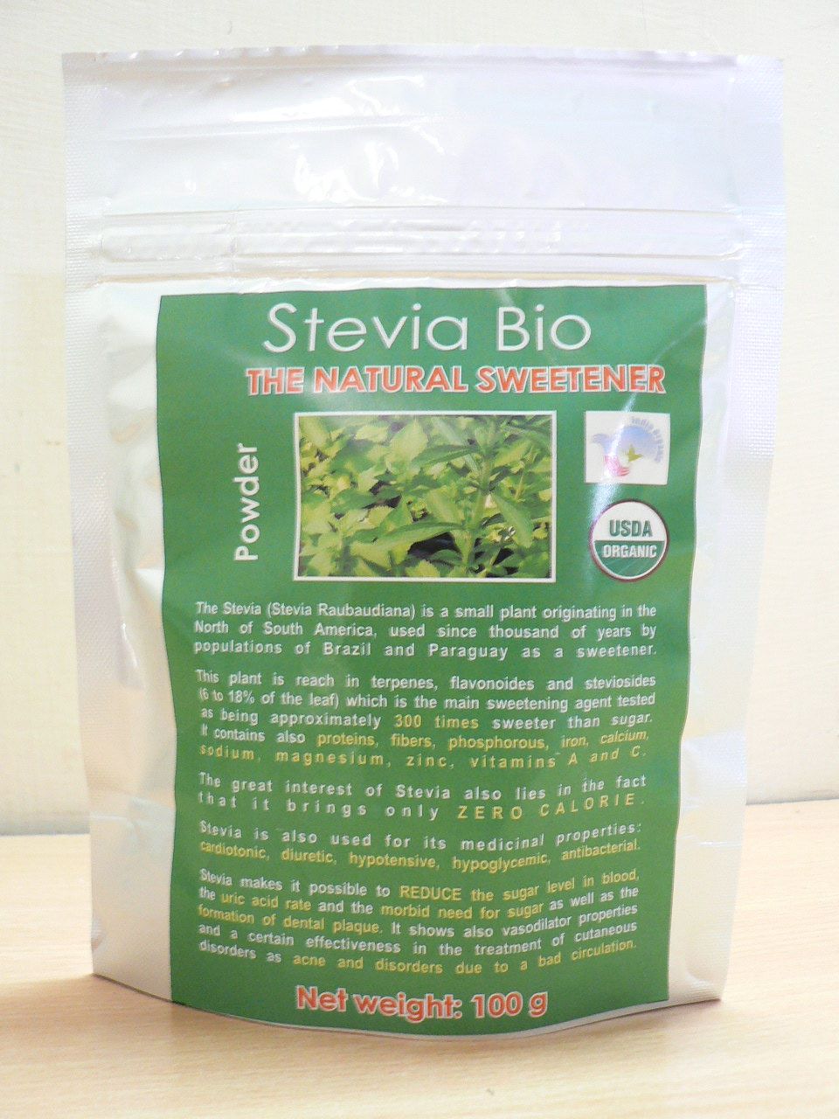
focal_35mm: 36
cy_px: 560
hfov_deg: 39.7
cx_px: 420
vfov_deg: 51.4
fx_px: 1163
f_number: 2.8
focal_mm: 6
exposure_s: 1/4
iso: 200
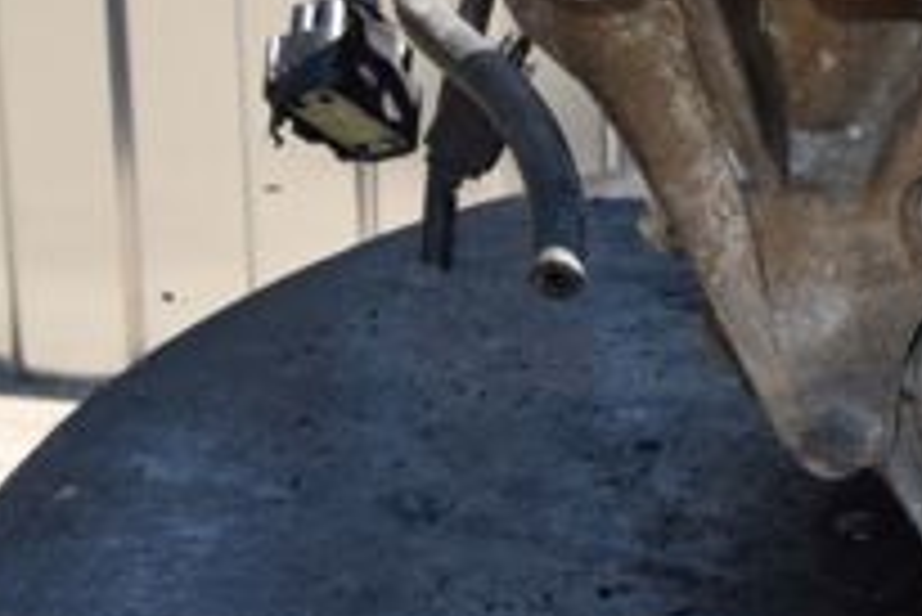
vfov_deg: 10.3
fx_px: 3357
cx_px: 1385
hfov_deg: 14.6
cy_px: -85
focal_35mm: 131
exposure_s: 1/200
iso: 800
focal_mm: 28
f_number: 16
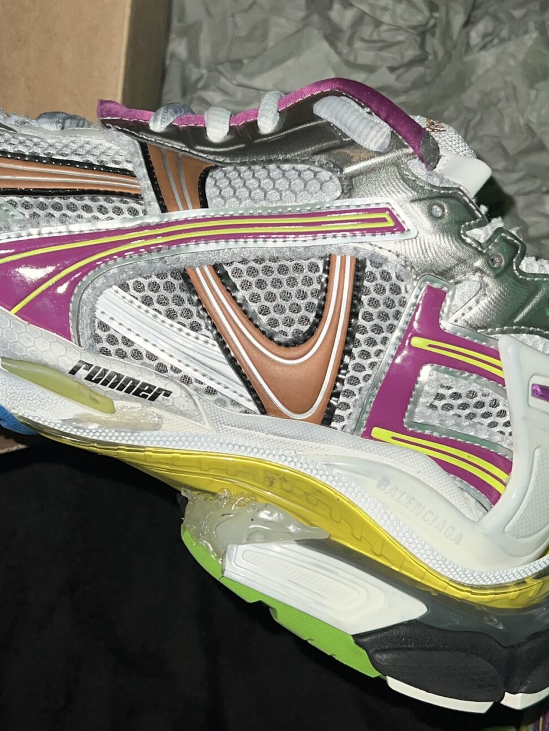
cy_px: 357
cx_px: 226
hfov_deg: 28.5
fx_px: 1078
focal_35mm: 51
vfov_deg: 37.5
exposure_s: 1/4
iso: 32
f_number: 1.5
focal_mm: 5.7
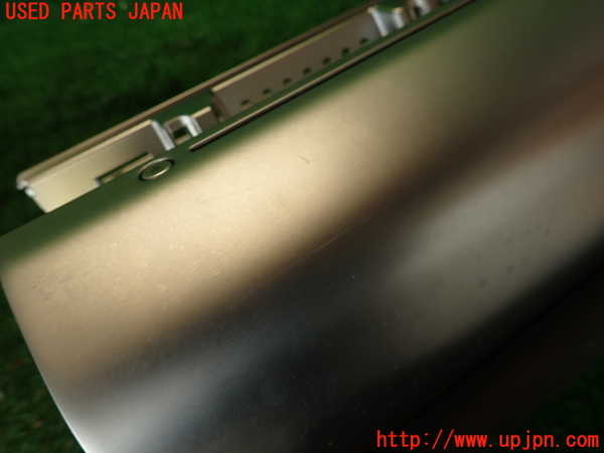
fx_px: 436
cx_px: 302
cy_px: 226
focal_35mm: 25
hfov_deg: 69.4
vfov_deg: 54.9
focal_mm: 4.5
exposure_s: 1/60
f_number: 2.8
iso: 100
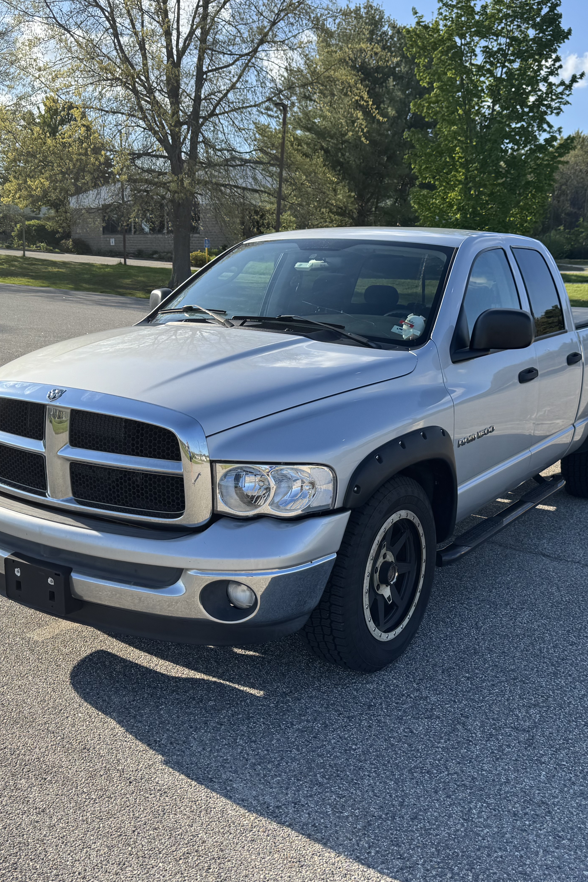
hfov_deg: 38.8
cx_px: 333
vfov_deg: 55.8
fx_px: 833
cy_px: 443
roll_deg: -0.6
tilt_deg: -8.5
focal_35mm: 34
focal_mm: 6.76
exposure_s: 1/2415
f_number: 1.78
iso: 80
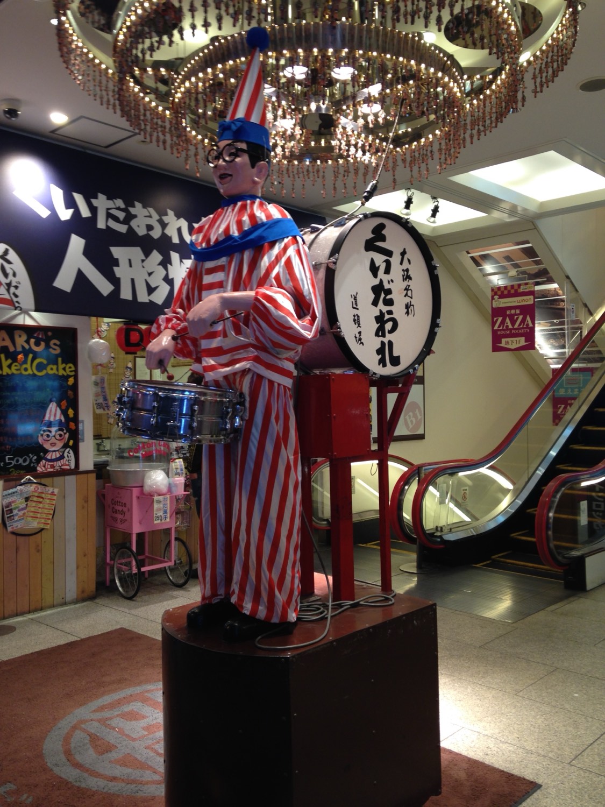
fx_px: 769
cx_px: 302
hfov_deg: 42.9
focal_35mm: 33
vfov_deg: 55.4
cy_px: 404
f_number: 2.4
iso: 50
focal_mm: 4.12
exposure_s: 1/20
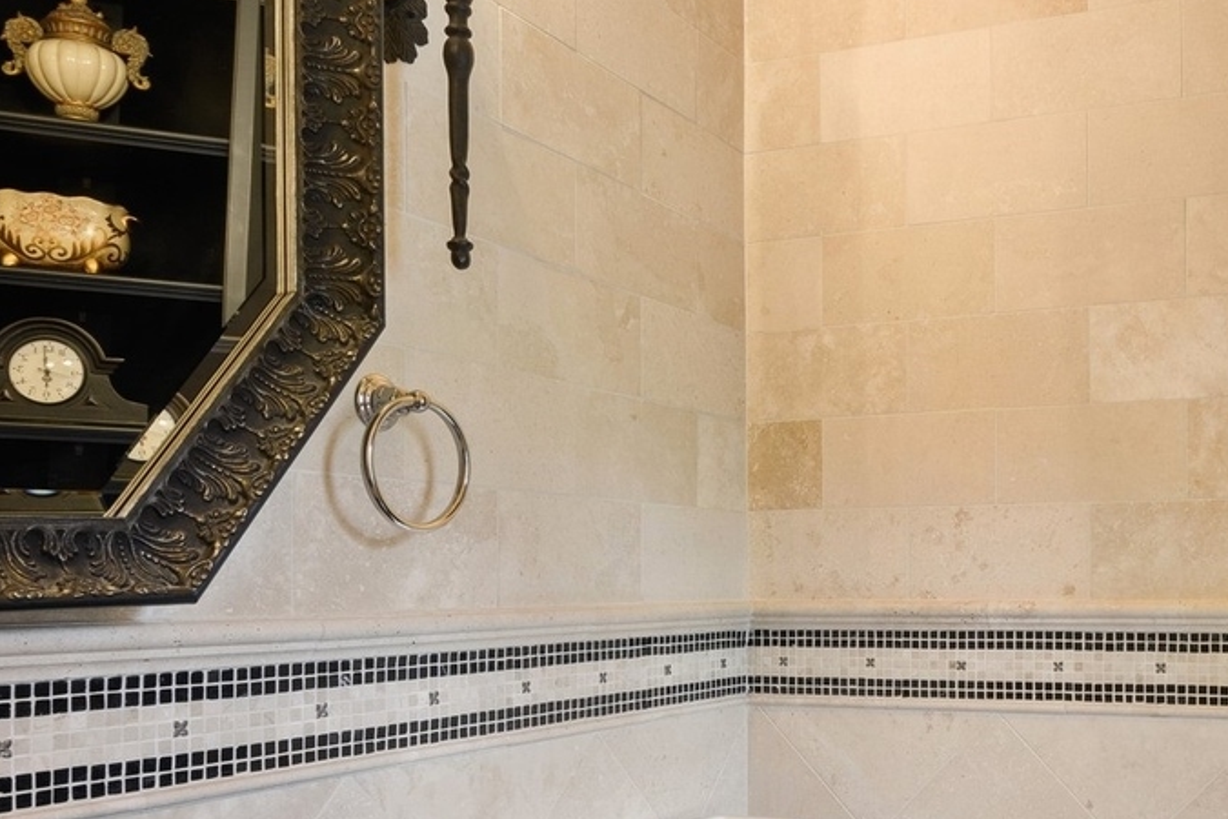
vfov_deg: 36.1
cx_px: 1019
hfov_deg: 49.4
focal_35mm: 36
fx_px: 1228
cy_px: 604
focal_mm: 10
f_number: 8
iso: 200
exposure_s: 1.6
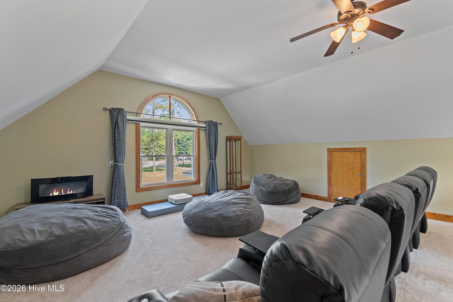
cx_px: 226
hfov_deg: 100.4
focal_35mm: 15
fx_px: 189
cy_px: 151
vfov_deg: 77.3
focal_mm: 10
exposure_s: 1/2
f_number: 4.5
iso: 100
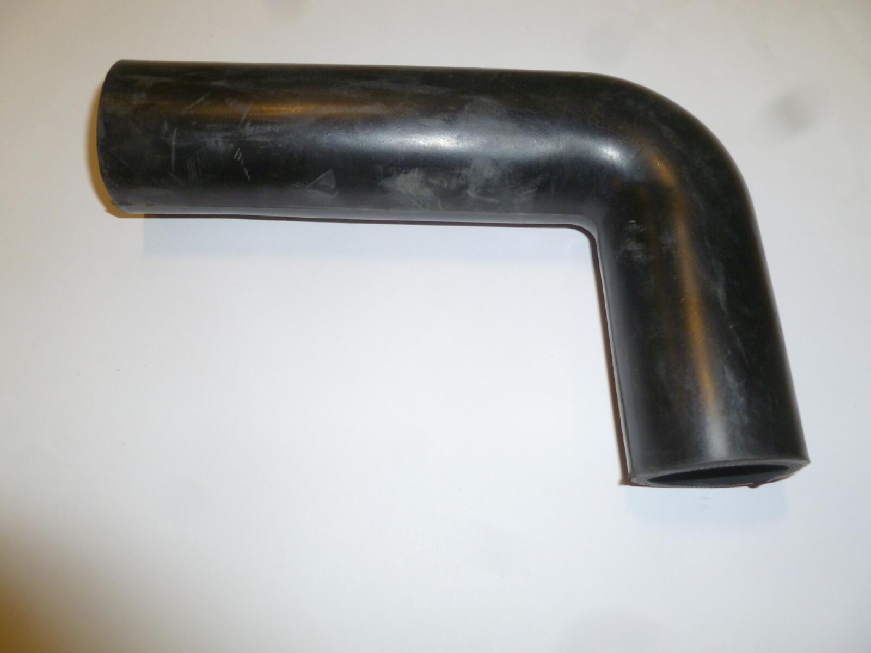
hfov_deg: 63.4
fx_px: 705
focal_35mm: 28
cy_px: 326
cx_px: 436
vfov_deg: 49.7
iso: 160
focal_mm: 5
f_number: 3.3
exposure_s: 1/30
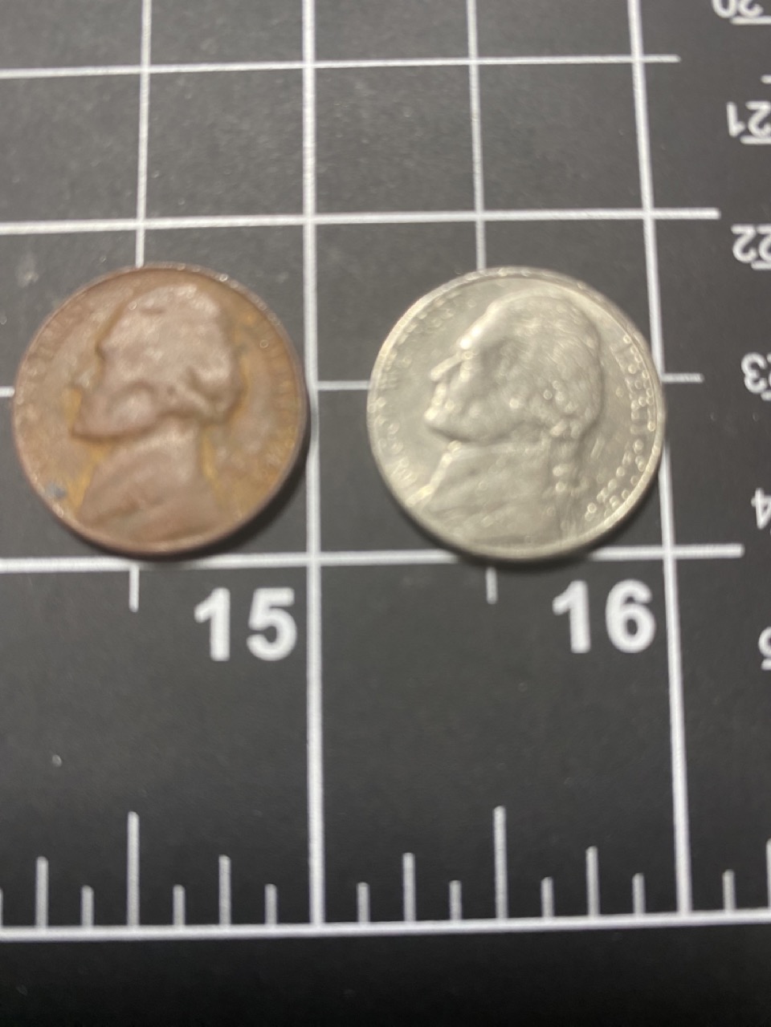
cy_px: 514
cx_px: 386
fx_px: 772
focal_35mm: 26
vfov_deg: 67.3
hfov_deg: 53.1
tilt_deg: -82.5
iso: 250
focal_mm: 4.25
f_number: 1.8
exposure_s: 1/60
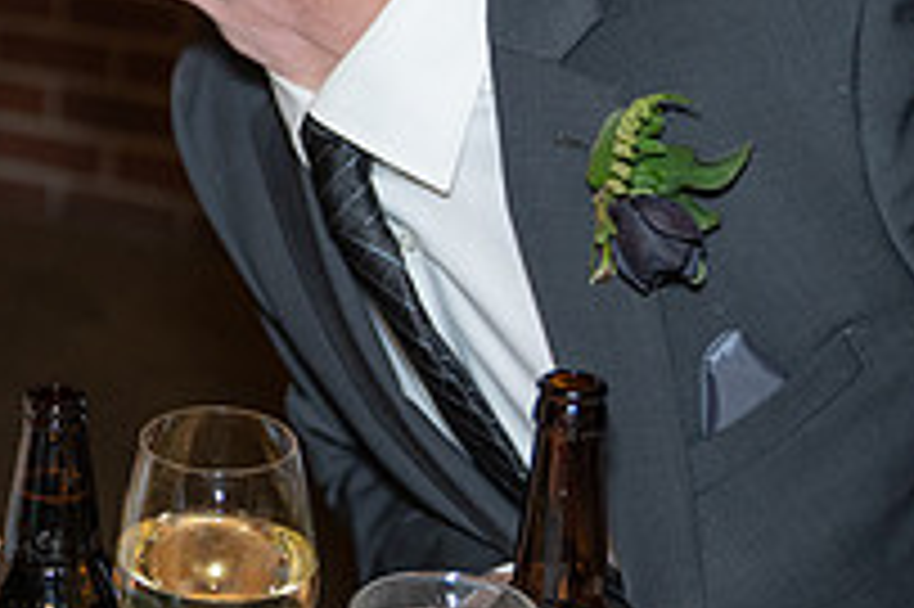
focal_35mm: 103
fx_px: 2613
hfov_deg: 18.9
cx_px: -126
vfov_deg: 13.1
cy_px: 29
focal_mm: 36
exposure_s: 1/125
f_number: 2.8
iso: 2000
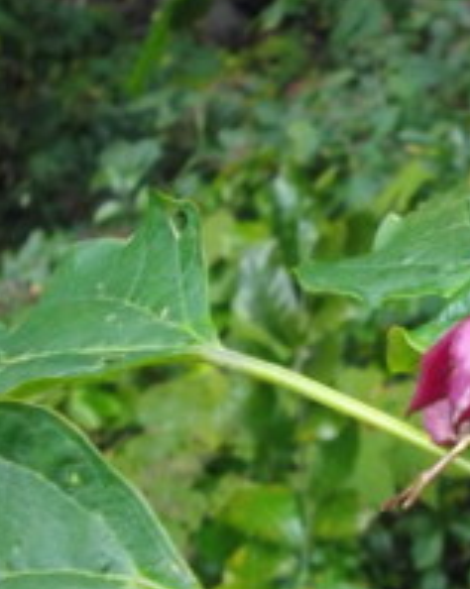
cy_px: 372
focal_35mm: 71
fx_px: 1236
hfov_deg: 20.2
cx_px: 556
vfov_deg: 26.7
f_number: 3.5
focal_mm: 5.8
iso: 800
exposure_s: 1/125
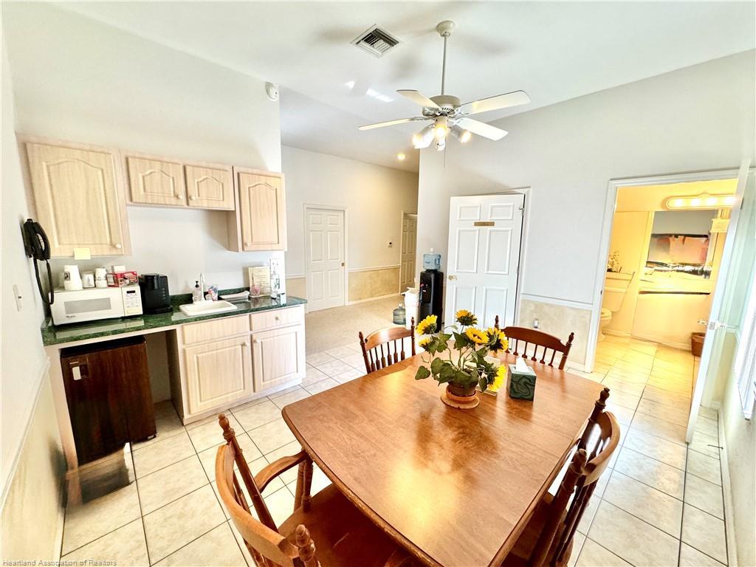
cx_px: 378
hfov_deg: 102.1
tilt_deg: -9.4
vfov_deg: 85.7
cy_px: 284
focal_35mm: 14
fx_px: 306
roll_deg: -1.0
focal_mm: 2.22
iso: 200
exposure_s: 1/120
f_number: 2.2
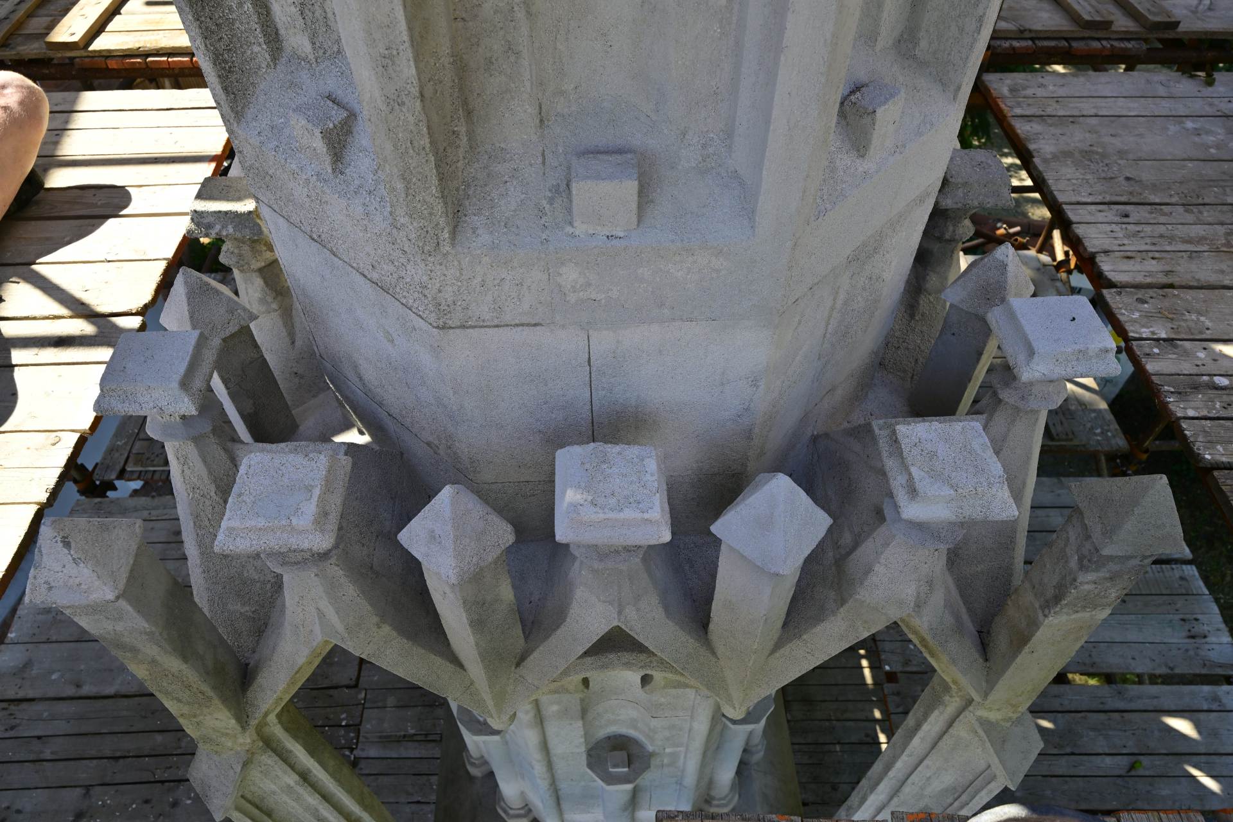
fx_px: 822
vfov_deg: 53.1
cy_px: 411
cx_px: 616
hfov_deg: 73.7
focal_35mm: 24
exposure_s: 1/160
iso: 200
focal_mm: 24
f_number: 8
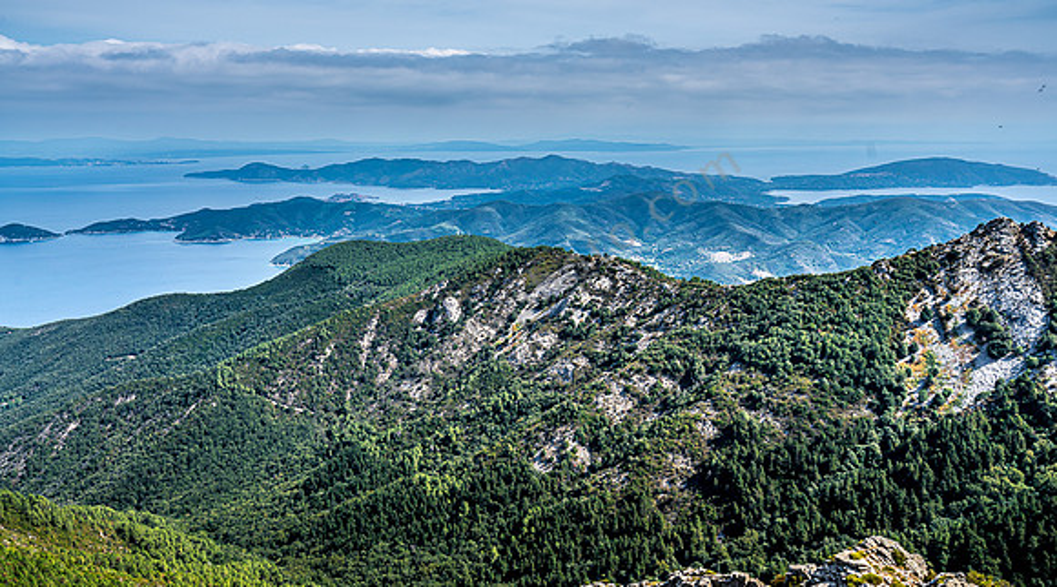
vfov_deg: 34.6
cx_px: 528
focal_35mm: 34
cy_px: 234
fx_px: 940
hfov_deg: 58.7
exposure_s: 1/320
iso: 100
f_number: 8
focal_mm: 32
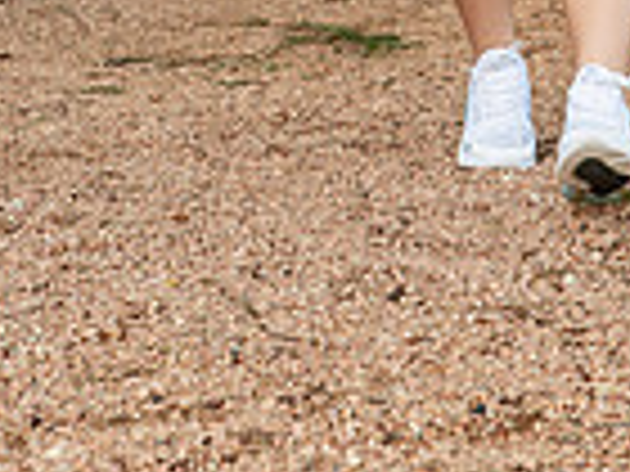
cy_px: -521
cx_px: 360
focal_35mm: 217
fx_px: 3949
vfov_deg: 6.6
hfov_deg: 9.1
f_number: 7.1
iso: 200
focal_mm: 70
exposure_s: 1/200
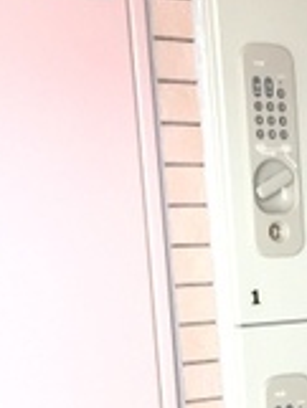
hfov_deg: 12.5
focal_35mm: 108
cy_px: 492
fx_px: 1275
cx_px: 553
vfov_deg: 17.3
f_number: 2.2
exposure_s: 1/30
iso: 50
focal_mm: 4.15
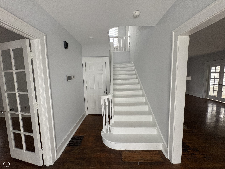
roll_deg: +0.6
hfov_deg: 102.1
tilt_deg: -5.0
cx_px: 112
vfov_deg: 85.7
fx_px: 91
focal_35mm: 14
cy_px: 84
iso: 250
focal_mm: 2.22
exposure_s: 1/67
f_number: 2.2
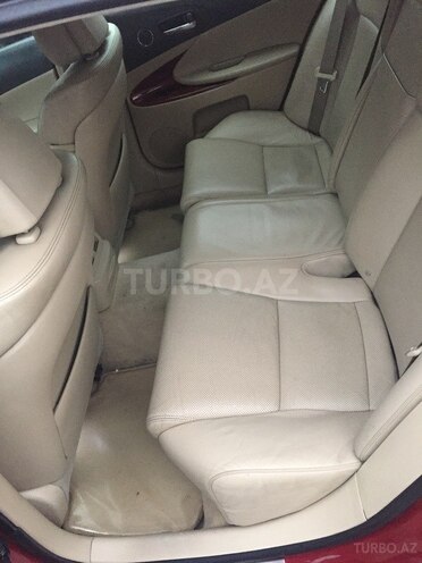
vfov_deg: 61.7
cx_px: 211
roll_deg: +20.8
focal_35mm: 29
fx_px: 471
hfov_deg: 48.2
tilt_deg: -40.8
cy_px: 282
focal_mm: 4.15
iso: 320
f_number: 2.2
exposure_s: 1/17
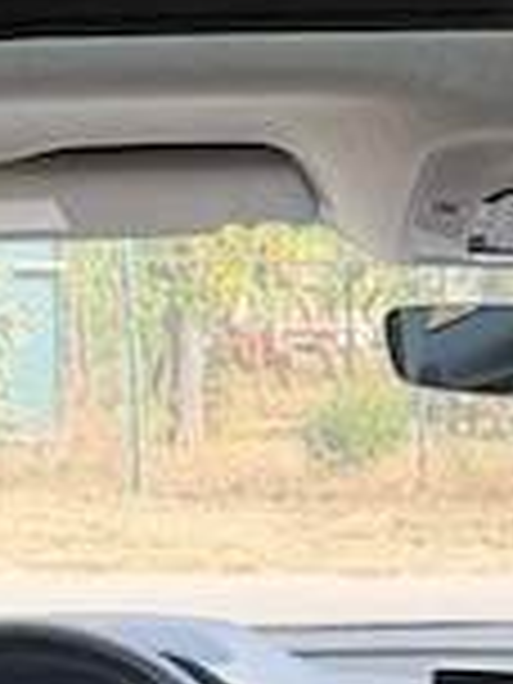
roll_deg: +0.2
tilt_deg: -16.7
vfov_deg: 14.7
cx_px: 536
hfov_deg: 11.6
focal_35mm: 126
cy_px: 981
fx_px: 2490
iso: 80
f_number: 1.78
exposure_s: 1/220
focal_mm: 6.76
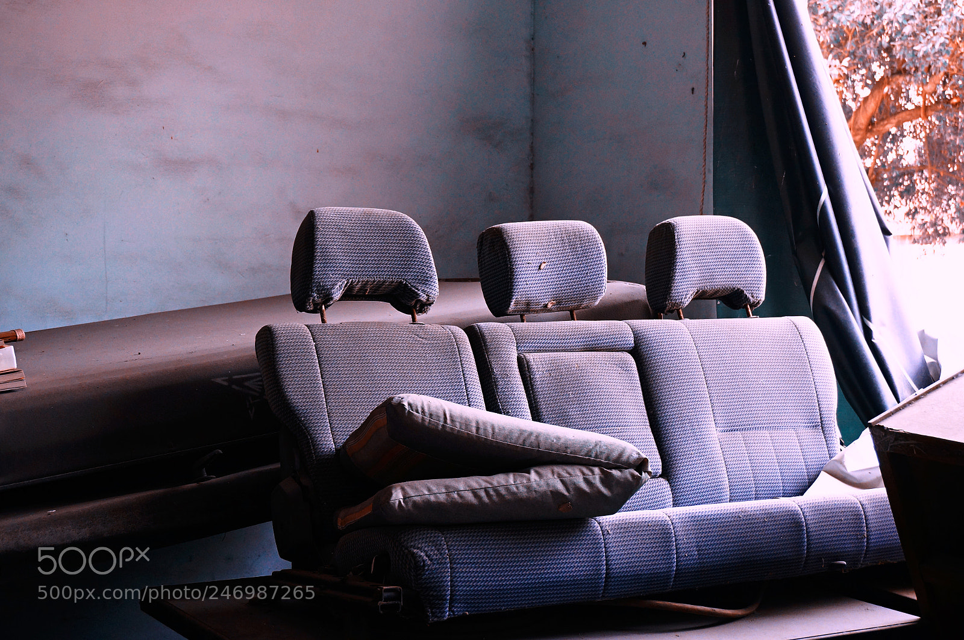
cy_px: 320
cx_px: 482
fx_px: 1484
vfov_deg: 24.3
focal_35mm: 56
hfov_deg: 36.0
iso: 500
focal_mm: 37
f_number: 5.6
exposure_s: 1/60
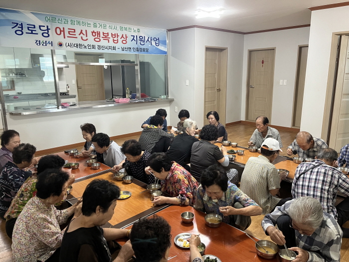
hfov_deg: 67.3
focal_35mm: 26
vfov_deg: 53.1
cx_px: 174
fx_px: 262
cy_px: 131
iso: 200
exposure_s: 1/60
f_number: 1.6
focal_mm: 5.1
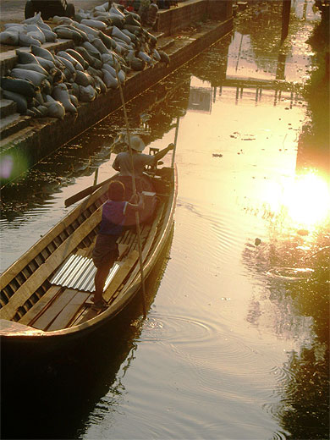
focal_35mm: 103
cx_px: 165
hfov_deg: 14.4
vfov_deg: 19.1
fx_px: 1309
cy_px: 220
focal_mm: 21.3
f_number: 7.8
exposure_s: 1/110
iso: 50
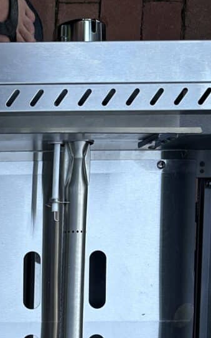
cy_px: 333
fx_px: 663
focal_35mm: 72
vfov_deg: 27.1
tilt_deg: -84.7
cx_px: -154
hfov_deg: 15.8
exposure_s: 1/2525
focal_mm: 6.86
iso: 80
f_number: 1.78
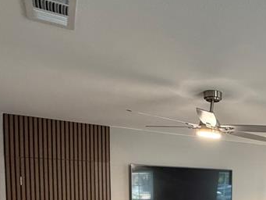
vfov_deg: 30.9
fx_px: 323
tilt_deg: -4.5
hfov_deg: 40.6
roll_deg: +0.0
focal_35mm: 42
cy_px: 216
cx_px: 250
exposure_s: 1/60
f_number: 2.2
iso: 320
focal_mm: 2.22
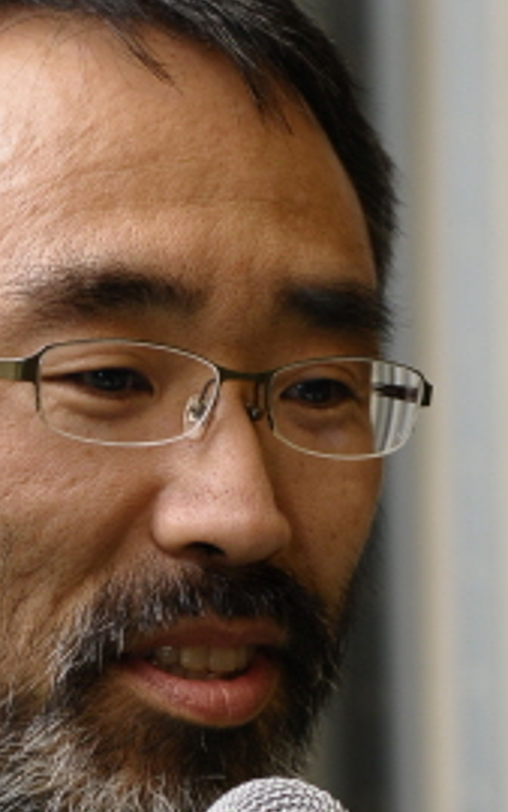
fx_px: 4381
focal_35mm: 198
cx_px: 254
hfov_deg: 6.6
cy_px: 758
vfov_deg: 10.5
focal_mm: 70
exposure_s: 1/200
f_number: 3.5
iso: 800
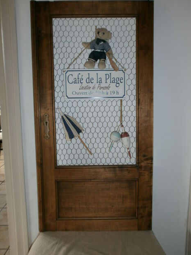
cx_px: 98
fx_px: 206
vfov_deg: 63.4
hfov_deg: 49.8
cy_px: 126
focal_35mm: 28
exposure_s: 1/30
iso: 100
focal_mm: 4.8
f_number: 2.9
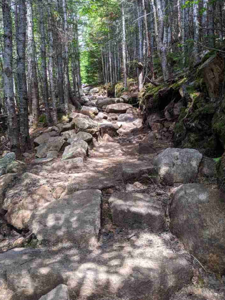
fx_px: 251
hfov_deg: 48.2
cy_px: 148
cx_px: 108
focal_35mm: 29
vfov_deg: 61.7
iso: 54
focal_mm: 4.44
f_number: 1.8
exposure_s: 1/120
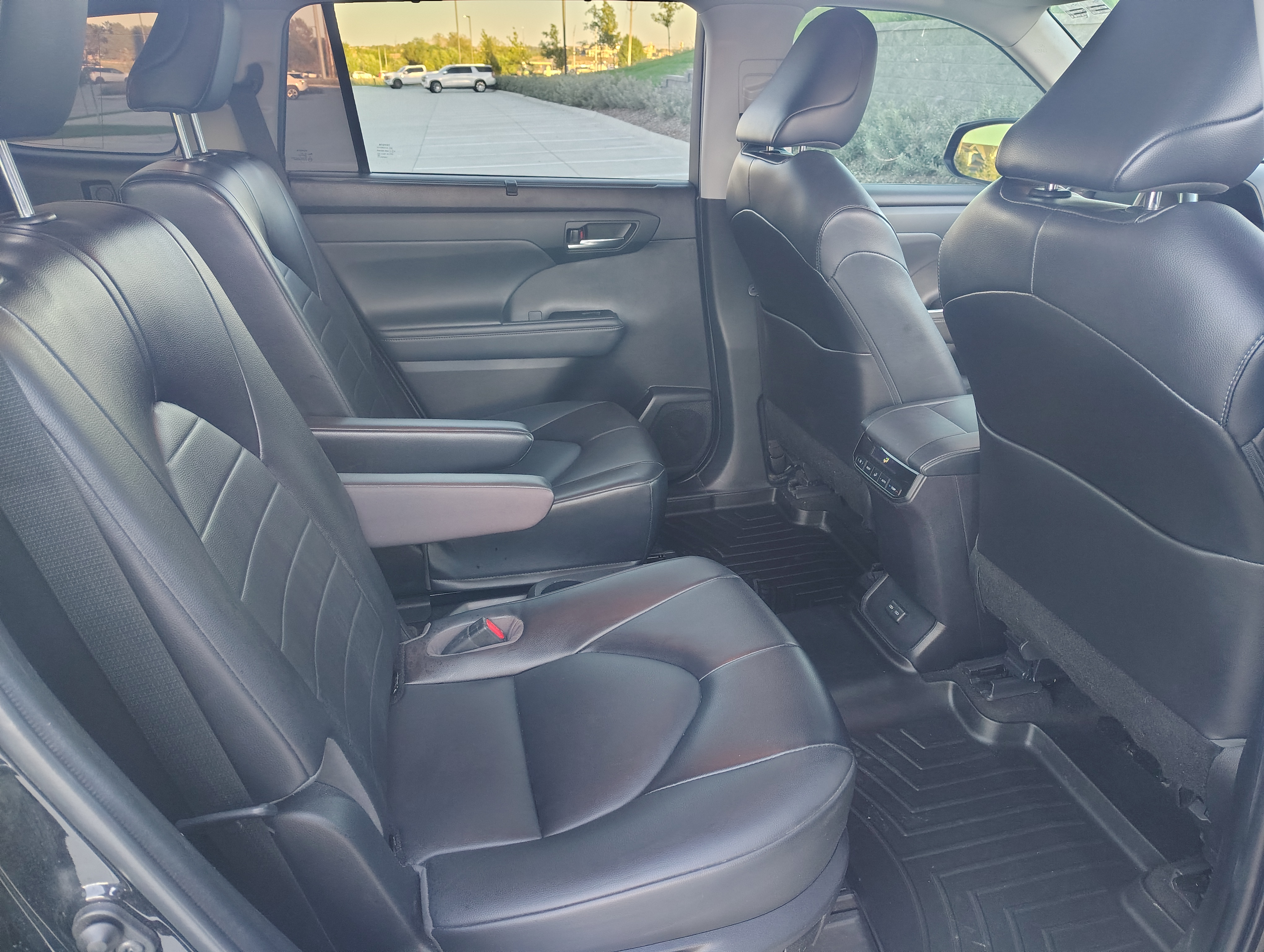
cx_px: 632
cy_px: 476
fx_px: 878
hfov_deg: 71.5
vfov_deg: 56.9
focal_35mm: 24
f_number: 1.8
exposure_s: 1/60
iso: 1806
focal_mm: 5.56
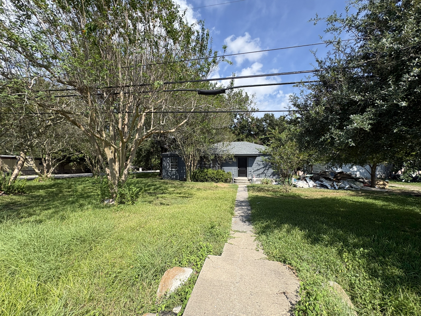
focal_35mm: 14
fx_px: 170
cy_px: 158
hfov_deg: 102.1
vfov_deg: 85.7
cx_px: 210
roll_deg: -0.5
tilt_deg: +3.0
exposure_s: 1/1020
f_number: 2.2
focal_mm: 2.22
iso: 50
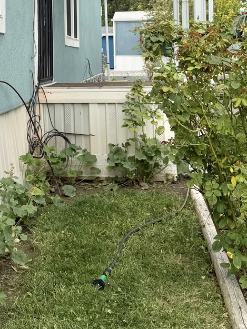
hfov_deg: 24.6
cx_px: 63
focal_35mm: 59
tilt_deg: +3.3
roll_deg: +0.6
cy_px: 24
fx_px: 561
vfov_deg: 31.0
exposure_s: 1/3145
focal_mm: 6.76
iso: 80
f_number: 1.78
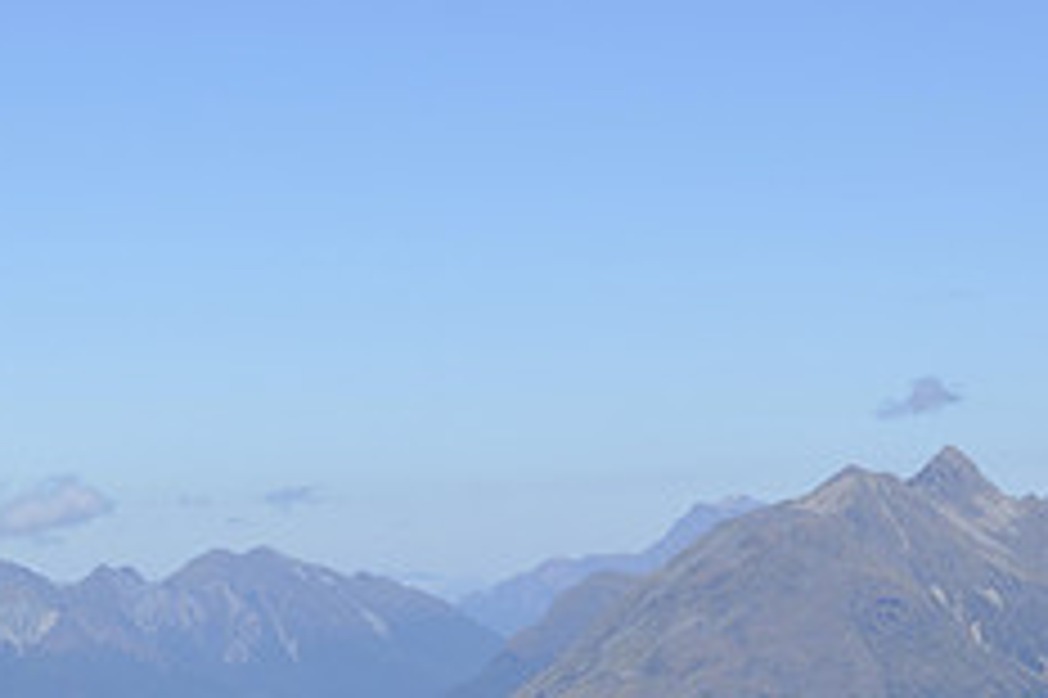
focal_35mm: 164
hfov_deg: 12.5
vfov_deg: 8.3
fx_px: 4771
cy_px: 590
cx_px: 202
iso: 100
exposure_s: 1/320
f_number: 8
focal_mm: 44
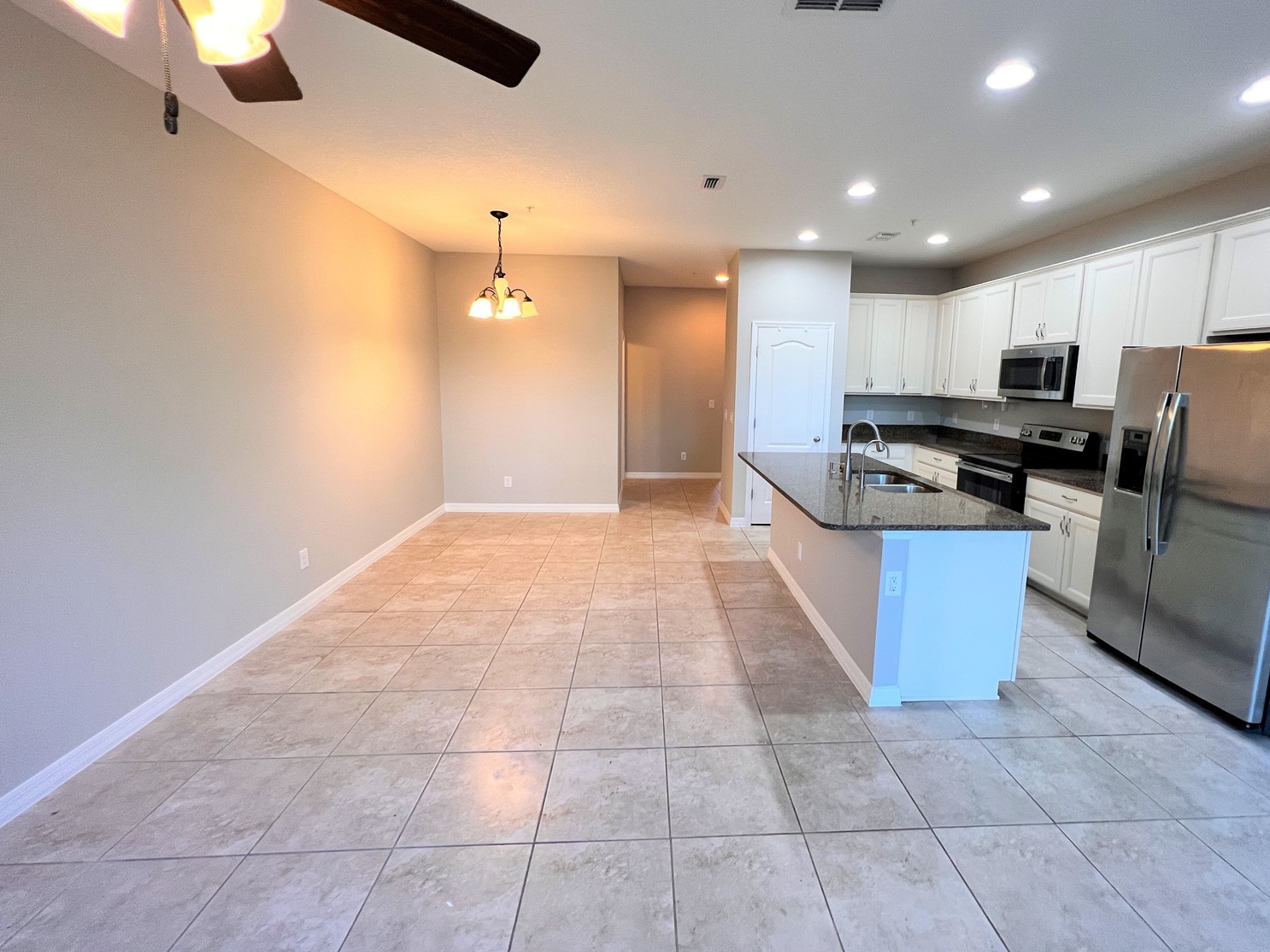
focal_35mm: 14
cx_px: 681
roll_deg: -0.7
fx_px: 514
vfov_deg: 85.6
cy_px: 447
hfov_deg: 101.9
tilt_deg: -7.4
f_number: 1.8
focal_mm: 1.57
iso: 200
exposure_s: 1/120
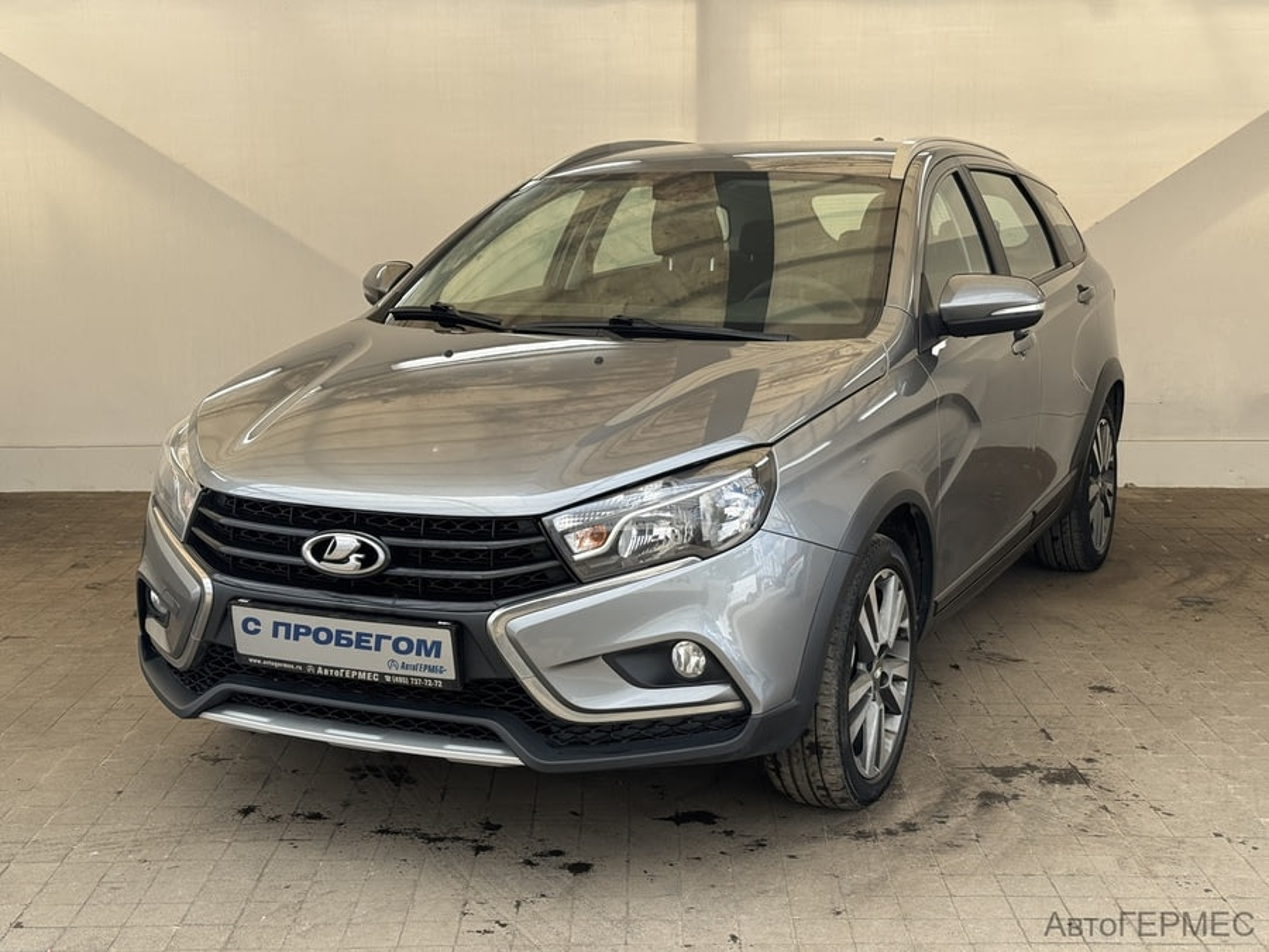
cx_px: 634
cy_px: 476
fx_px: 1760
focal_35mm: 48
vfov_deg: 30.3
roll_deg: -1.2
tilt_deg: -11.4
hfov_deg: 39.7
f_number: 1.78
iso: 64
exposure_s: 1/926
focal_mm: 6.76
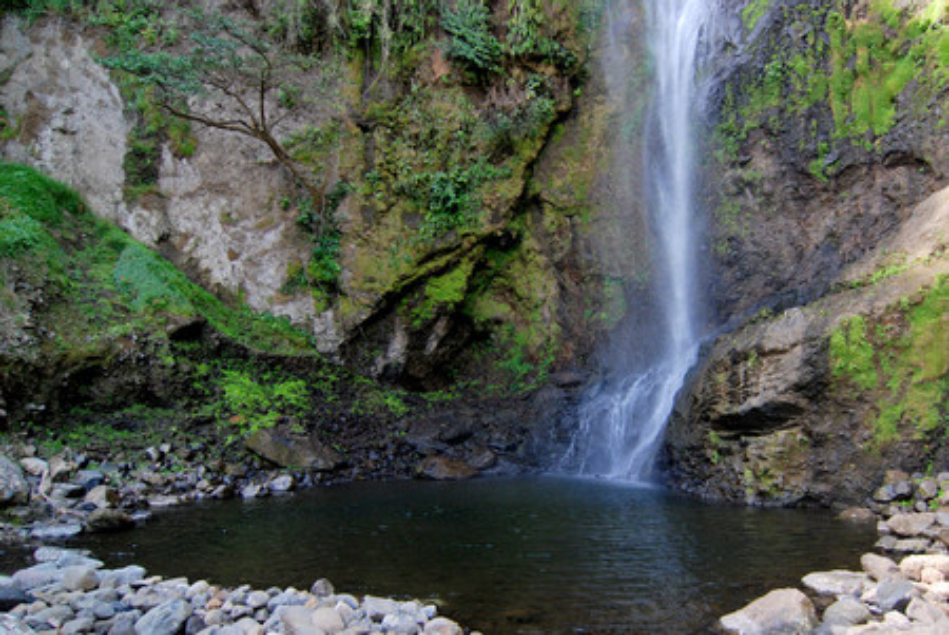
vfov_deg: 67.5
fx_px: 475
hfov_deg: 89.9
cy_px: 318
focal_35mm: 18
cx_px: 474
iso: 400
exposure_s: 1/250
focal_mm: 12
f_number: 4
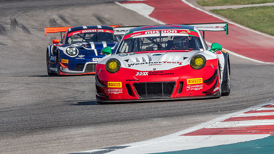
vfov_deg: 1.6
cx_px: 157
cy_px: 118
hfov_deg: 2.9
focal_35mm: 752
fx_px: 5463
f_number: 14
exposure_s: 1/320
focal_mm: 300
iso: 200
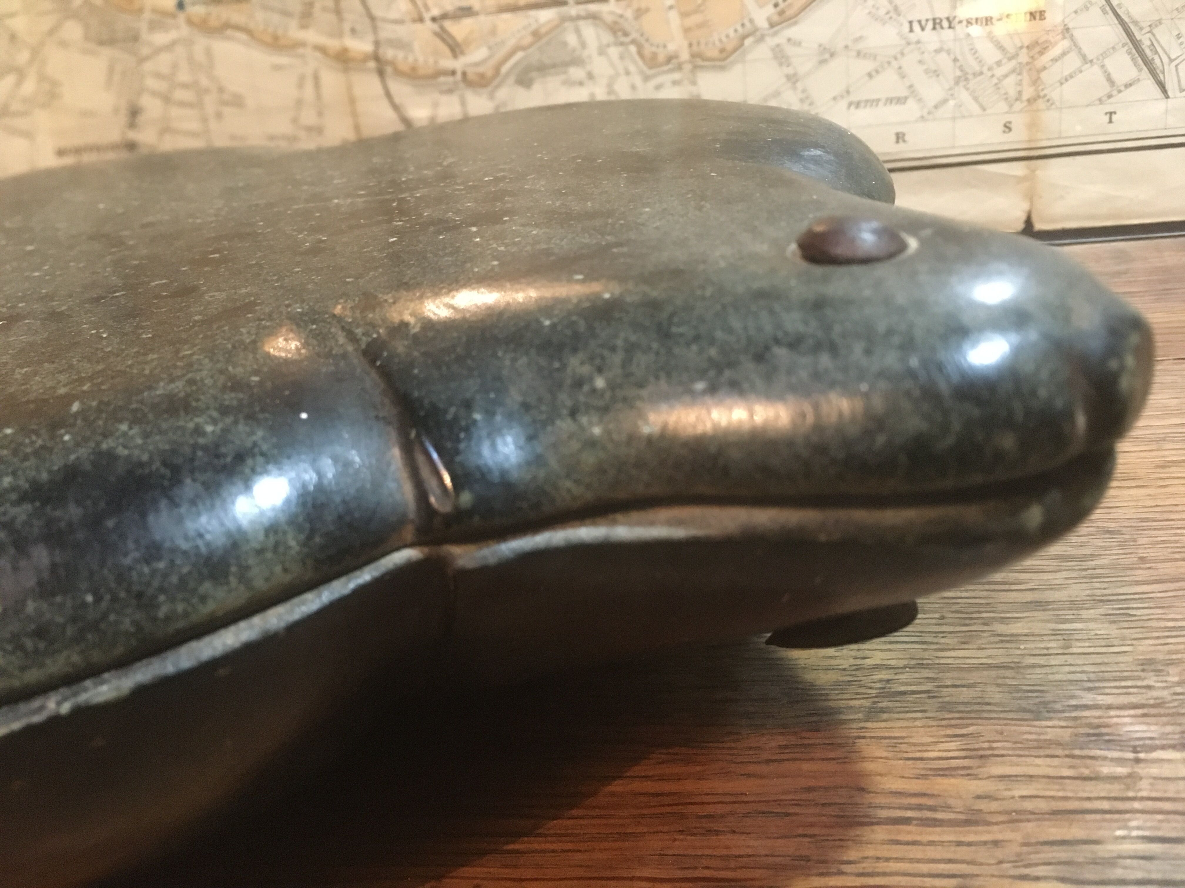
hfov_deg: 61.7
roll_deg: +7.0
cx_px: 592
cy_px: 444
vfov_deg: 48.2
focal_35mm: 29
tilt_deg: -24.3
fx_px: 993
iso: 320
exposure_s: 1/17
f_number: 2.2
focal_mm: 4.15
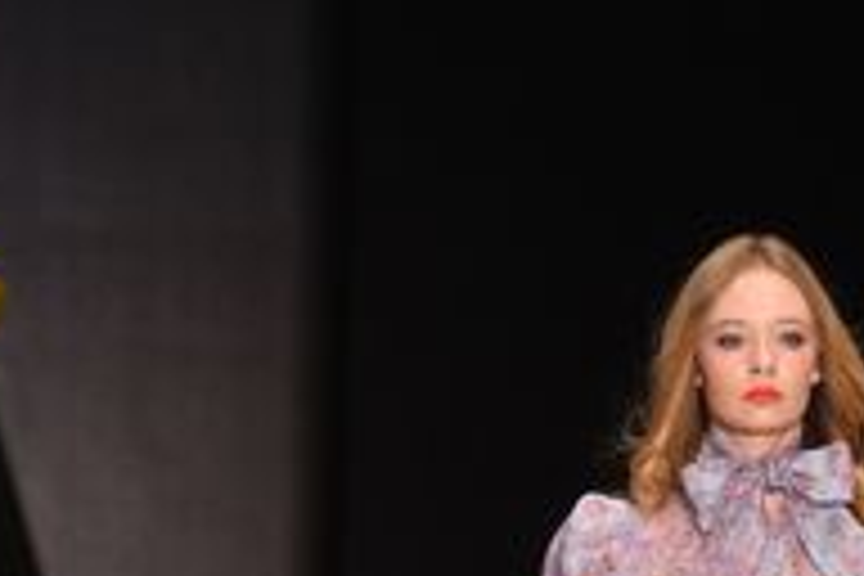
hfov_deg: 3.1
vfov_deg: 2.0
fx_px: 16175
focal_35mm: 674
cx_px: 495
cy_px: 900
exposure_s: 1/100
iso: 400
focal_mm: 185
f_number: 5
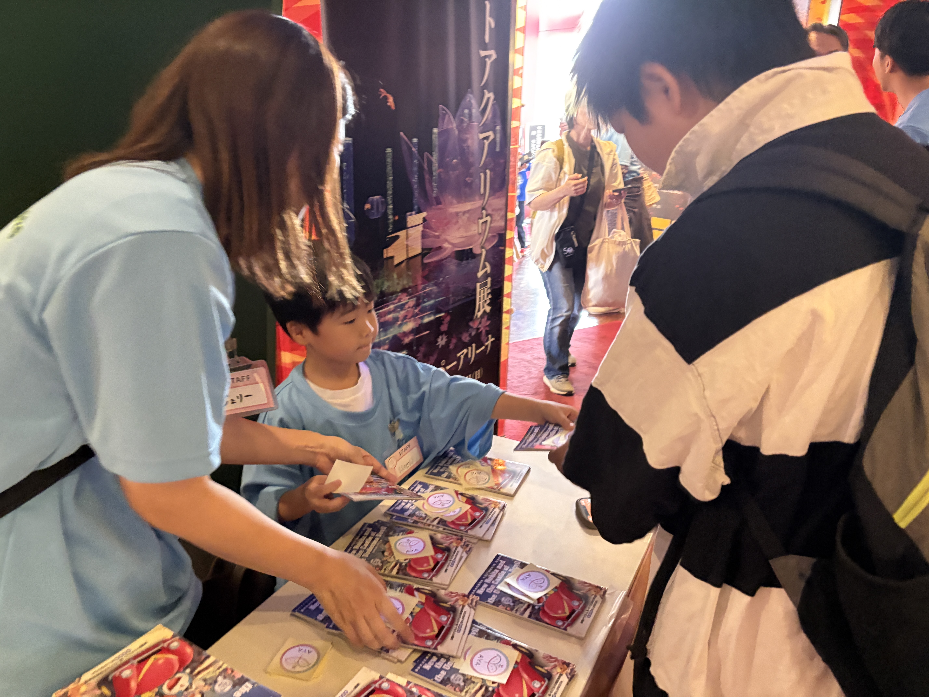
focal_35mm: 26
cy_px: 348
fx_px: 698
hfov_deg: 67.3
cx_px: 464
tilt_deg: -19.7
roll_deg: -3.1
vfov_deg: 53.1
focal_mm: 5.96
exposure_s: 1/30
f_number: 1.6
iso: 800
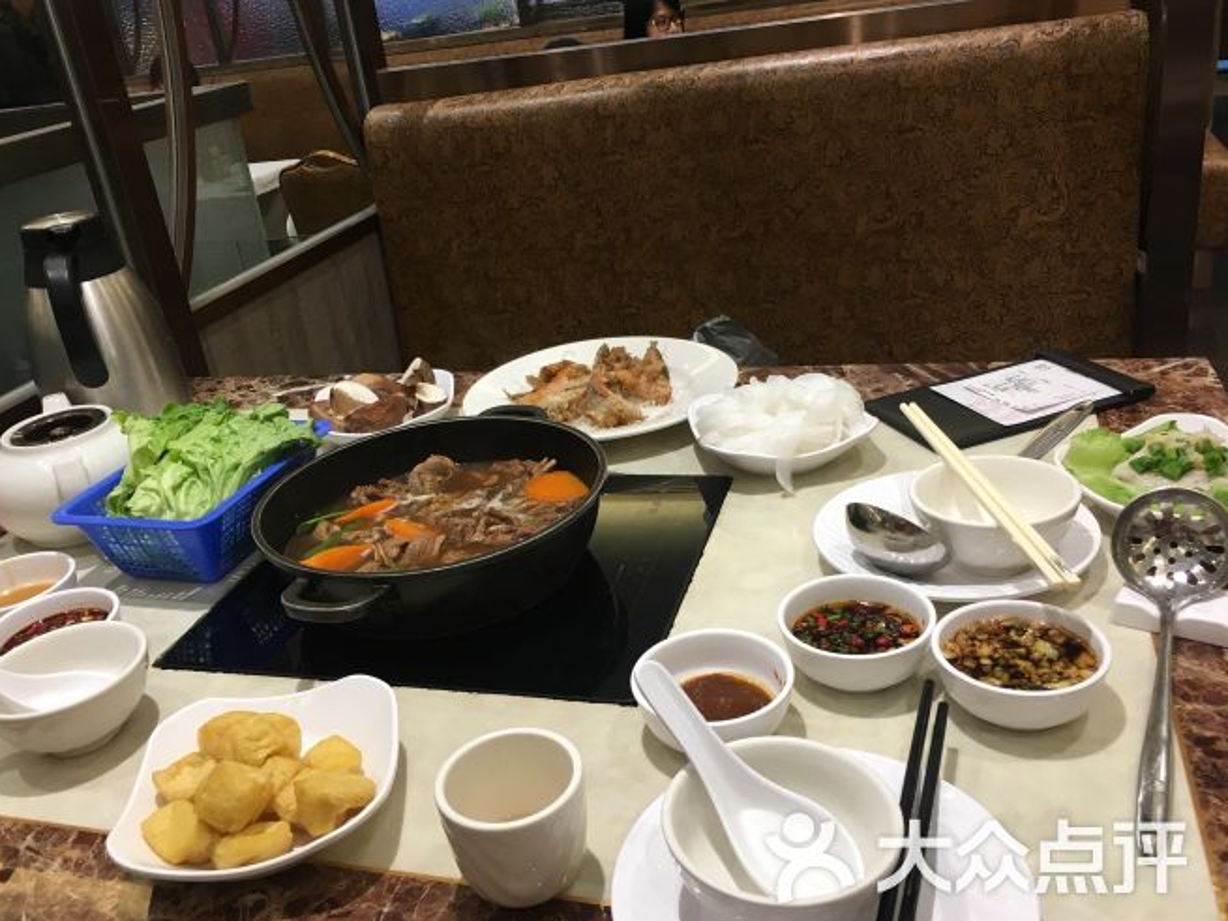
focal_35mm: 31
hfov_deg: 58.3
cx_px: 579
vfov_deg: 45.4
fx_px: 1100
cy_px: 462
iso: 50
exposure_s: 1/33
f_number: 2.2
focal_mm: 4.15
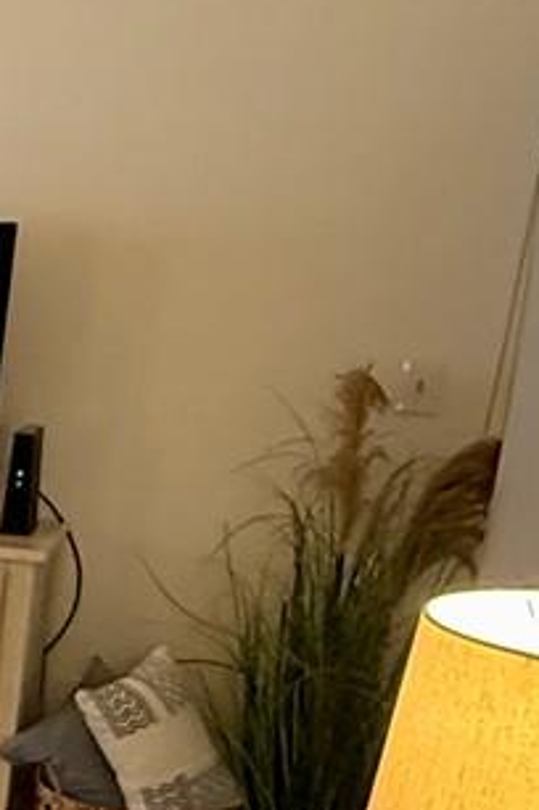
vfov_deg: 26.2
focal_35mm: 76
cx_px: -679
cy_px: 639
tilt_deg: -13.7
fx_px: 1711
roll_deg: -1.3
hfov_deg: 13.8
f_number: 2.2
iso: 640
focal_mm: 2.22
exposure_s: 1/60
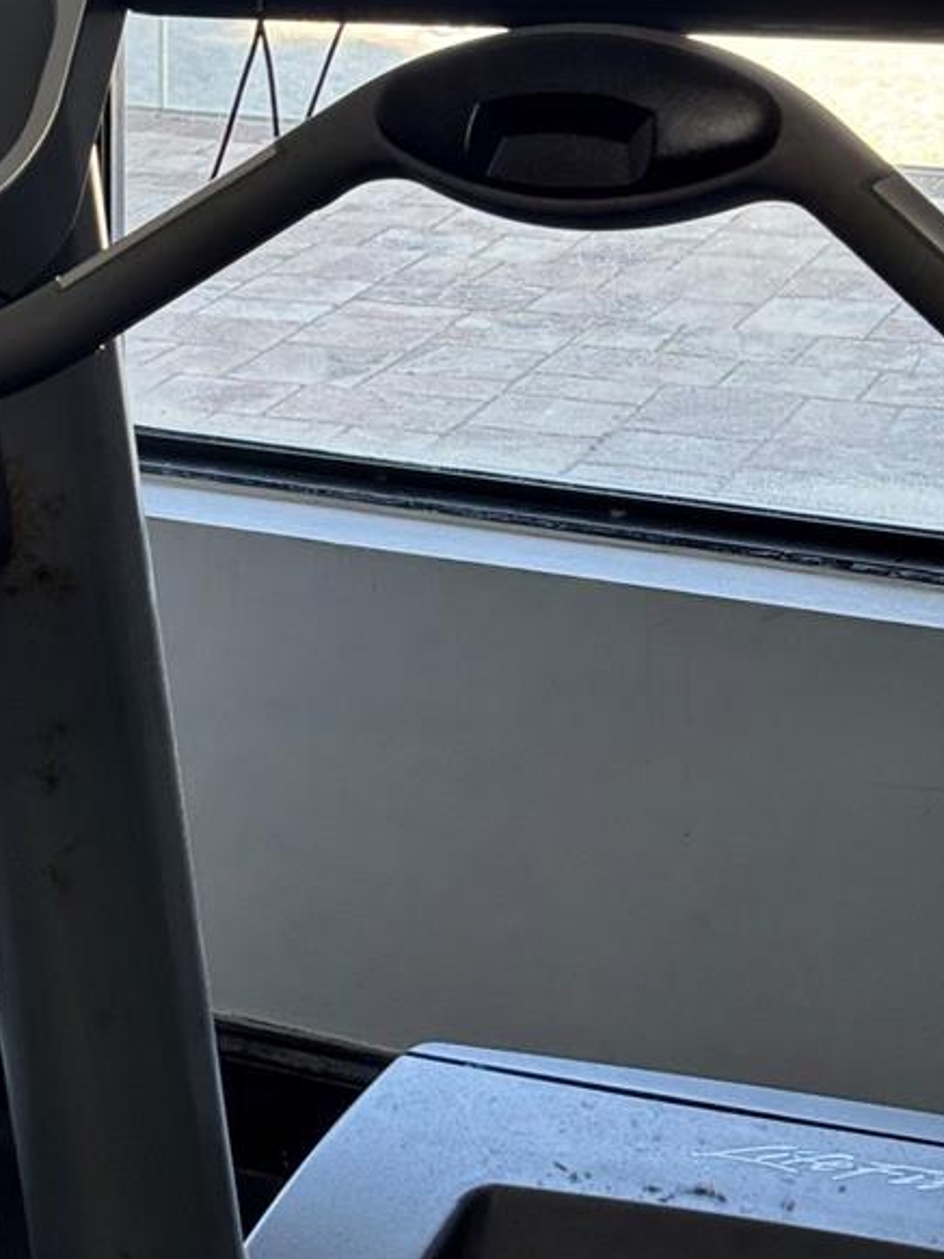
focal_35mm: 107
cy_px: 143
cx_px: 28
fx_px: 3892
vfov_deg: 18.1
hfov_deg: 13.7
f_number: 1.6
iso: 50
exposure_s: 1/120
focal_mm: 5.96
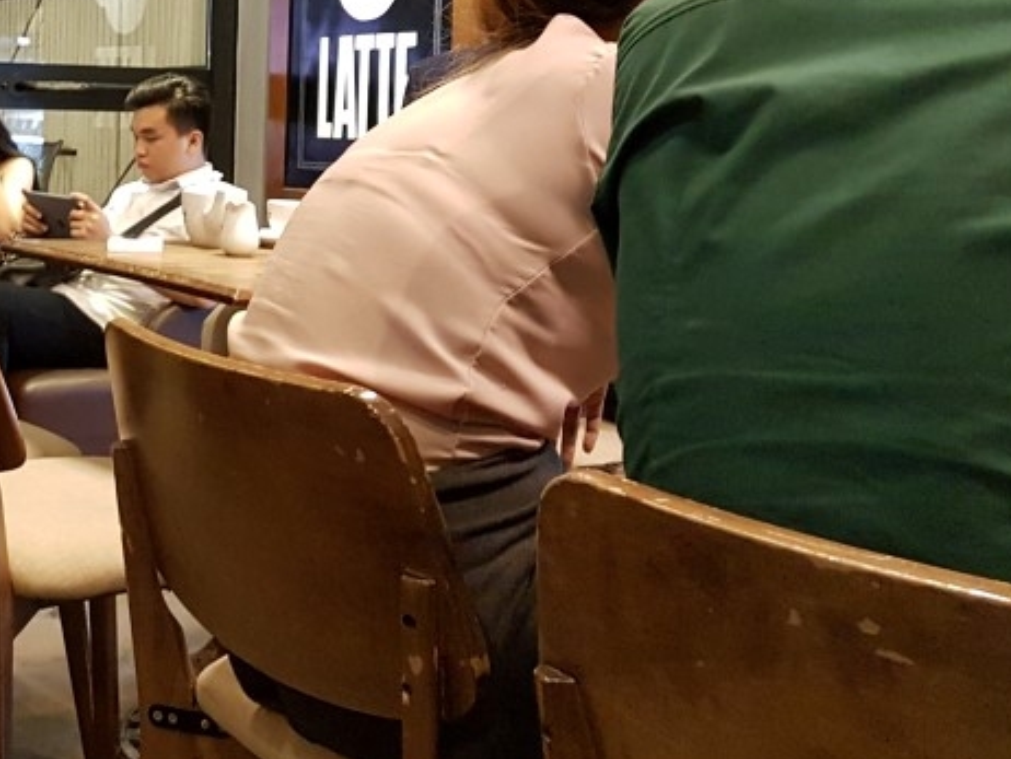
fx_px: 1578
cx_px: -9
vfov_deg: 26.3
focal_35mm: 54
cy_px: 107
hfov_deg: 32.6
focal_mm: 4.2
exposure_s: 1/10
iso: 250
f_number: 1.7
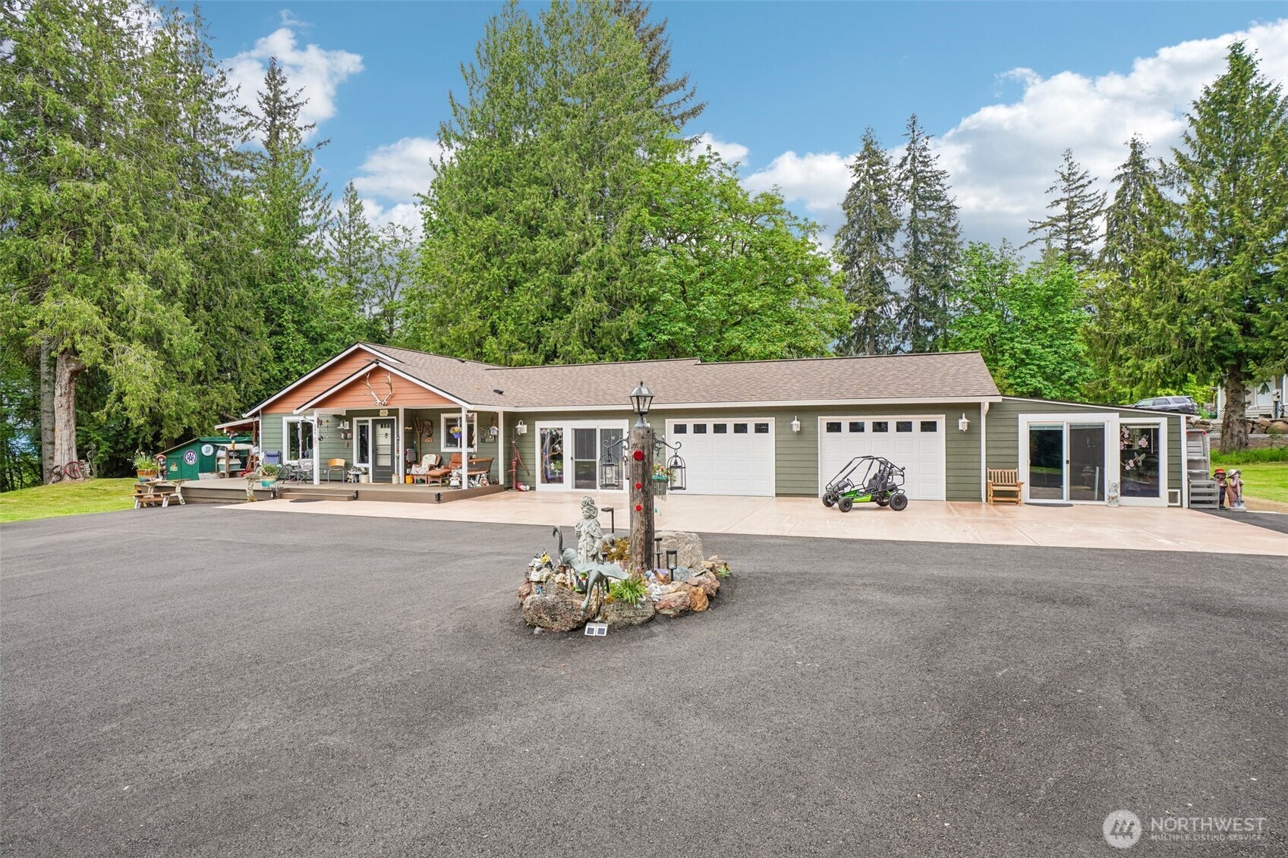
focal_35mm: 17
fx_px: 608
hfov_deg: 93.3
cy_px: 429
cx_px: 644
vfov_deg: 70.4
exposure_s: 1/320
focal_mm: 17
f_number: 8
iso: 400
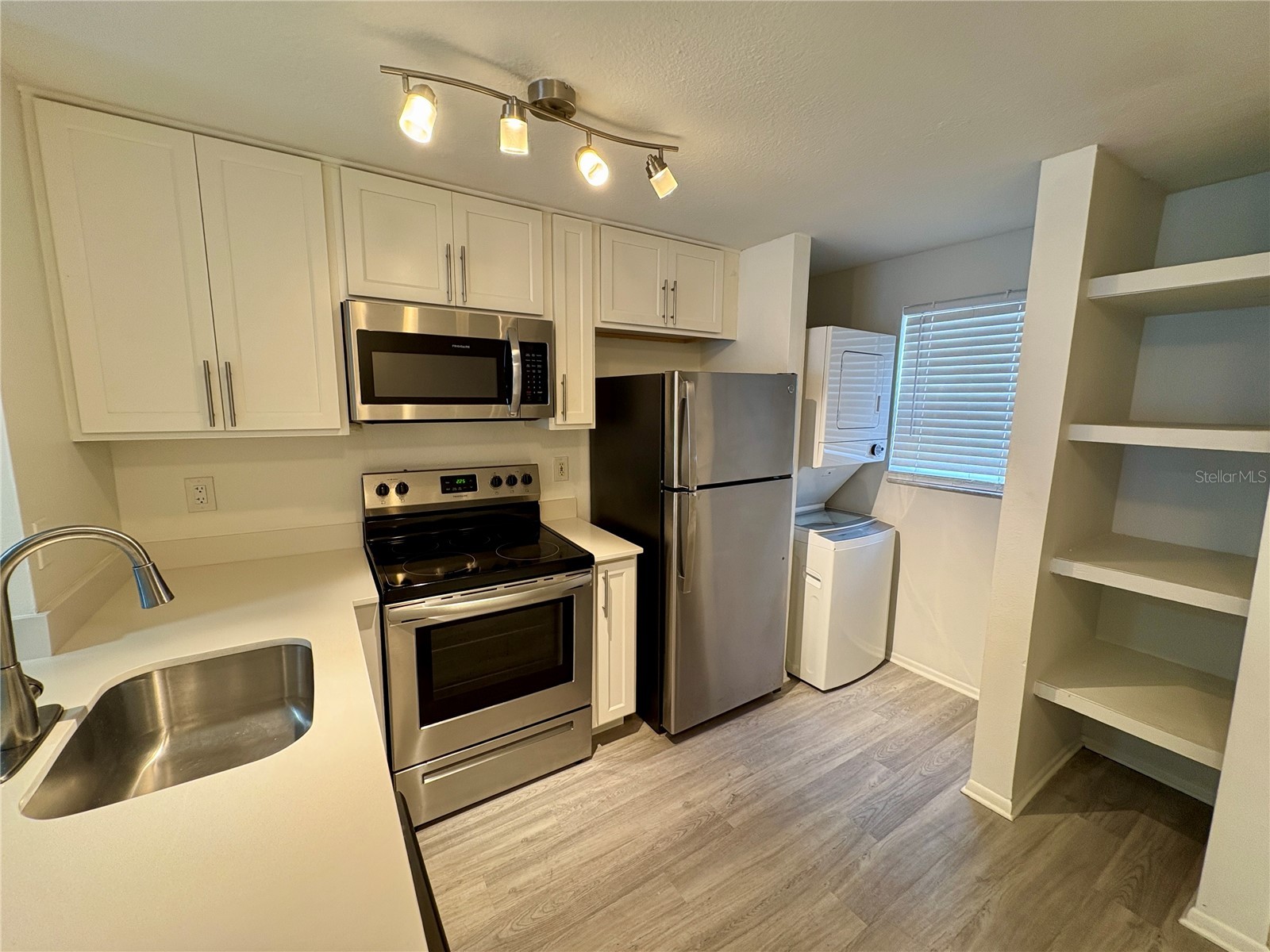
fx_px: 514
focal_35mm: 14
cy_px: 476
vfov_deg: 85.7
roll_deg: +0.1
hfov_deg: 102.1
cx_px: 635
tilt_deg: -8.7
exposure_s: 1/60
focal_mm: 2.22
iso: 160
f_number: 2.2
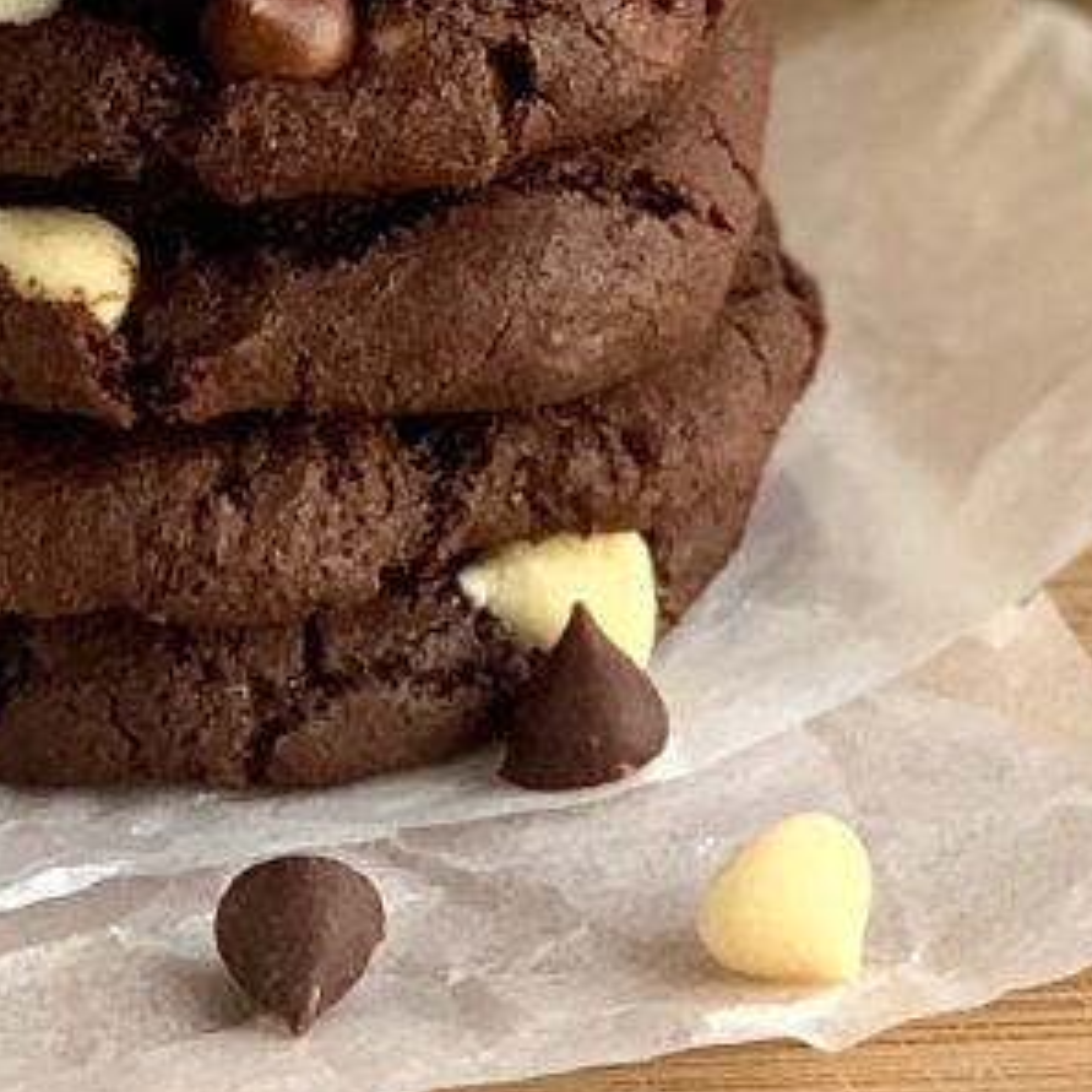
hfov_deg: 14.6
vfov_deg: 14.5
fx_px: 4247
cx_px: 489
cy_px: 55
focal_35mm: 119
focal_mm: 6
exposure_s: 1/122
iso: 80
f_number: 2.4
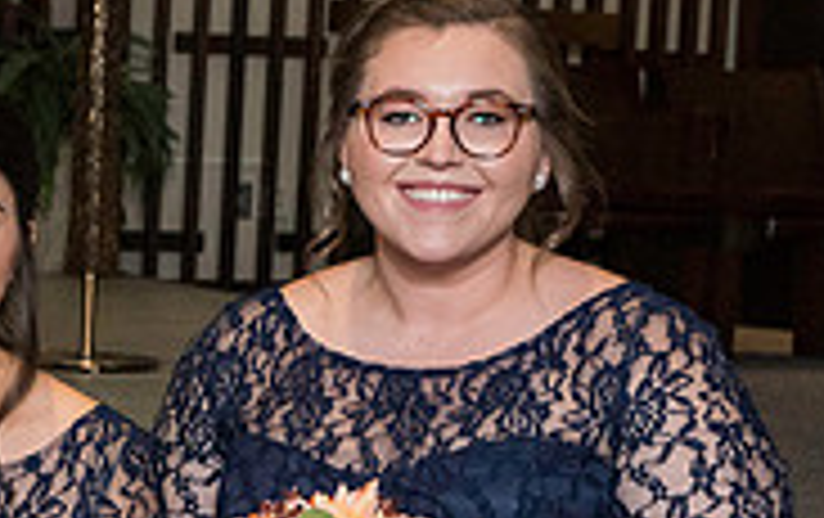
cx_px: -428
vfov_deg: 7.5
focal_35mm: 176
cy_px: 362
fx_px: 3958
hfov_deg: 11.4
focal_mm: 45
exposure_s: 1/160
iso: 1250
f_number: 6.3
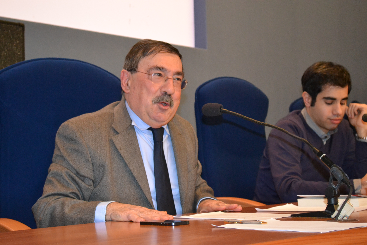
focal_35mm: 72
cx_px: 184
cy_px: 122
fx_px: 734
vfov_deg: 18.9
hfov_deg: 28.1
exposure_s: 1/60
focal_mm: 48
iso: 3200
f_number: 5.6
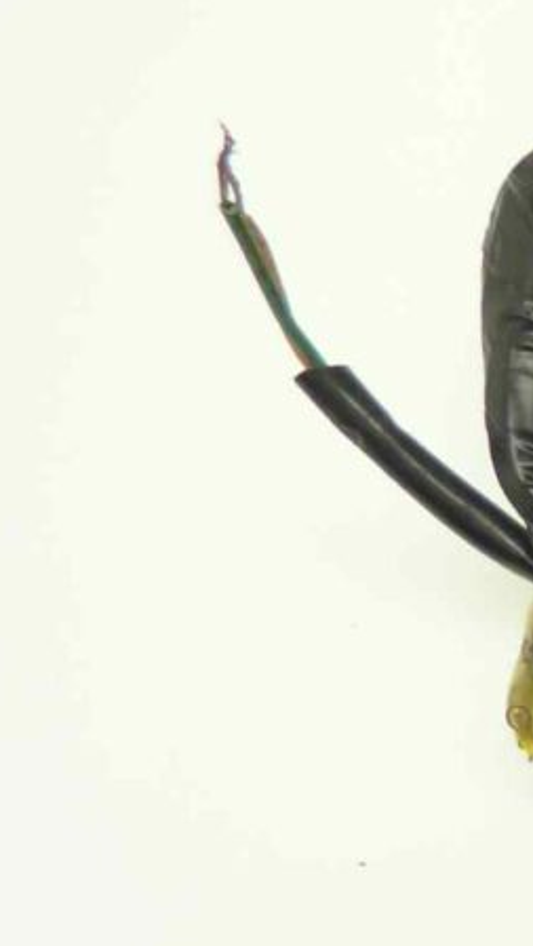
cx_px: 1542
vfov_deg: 23.4
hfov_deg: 10.2
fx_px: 2283
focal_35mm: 91
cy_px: 543
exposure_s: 1/15
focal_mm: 4.1
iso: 80
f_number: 3.3
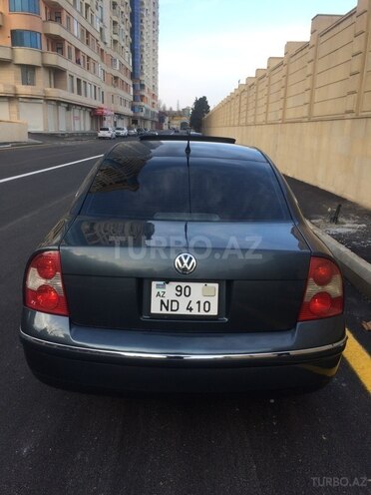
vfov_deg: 61.7
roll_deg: +0.2
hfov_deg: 48.2
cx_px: 186
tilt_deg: -16.6
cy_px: 248
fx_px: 414
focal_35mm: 29
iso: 32
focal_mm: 4.15
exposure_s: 1/494
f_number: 2.2
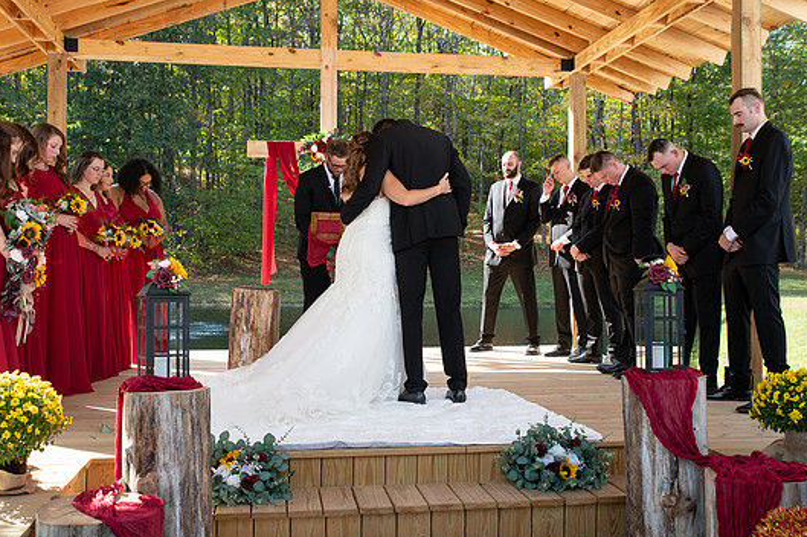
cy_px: 266
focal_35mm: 37
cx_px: 397
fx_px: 829
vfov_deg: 35.9
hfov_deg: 51.9
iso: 320
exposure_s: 1/250
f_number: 4.5
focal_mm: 31
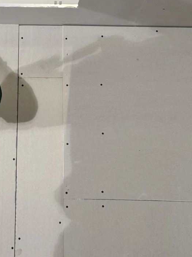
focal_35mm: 109
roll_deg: -1.2
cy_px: 24
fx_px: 807
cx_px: 27
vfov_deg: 17.8
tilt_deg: +20.9
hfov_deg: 13.5
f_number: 1.78
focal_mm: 6.76
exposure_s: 1/74
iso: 100
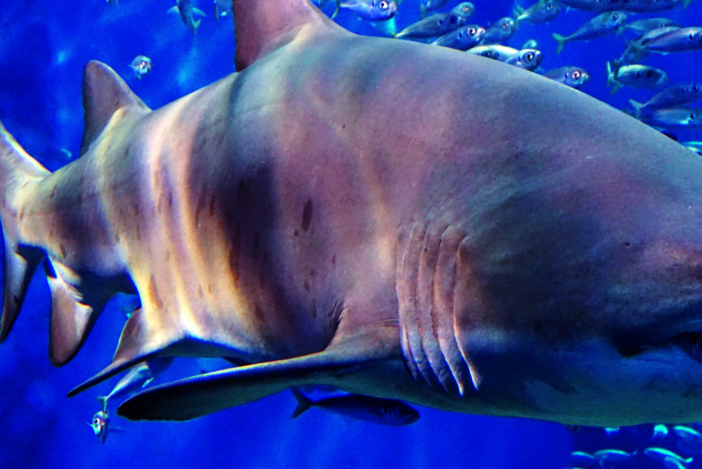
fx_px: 1638
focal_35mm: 84
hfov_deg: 23.9
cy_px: 189
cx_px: 551
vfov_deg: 16.3
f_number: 4.5
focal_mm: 28
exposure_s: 1/100
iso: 3200
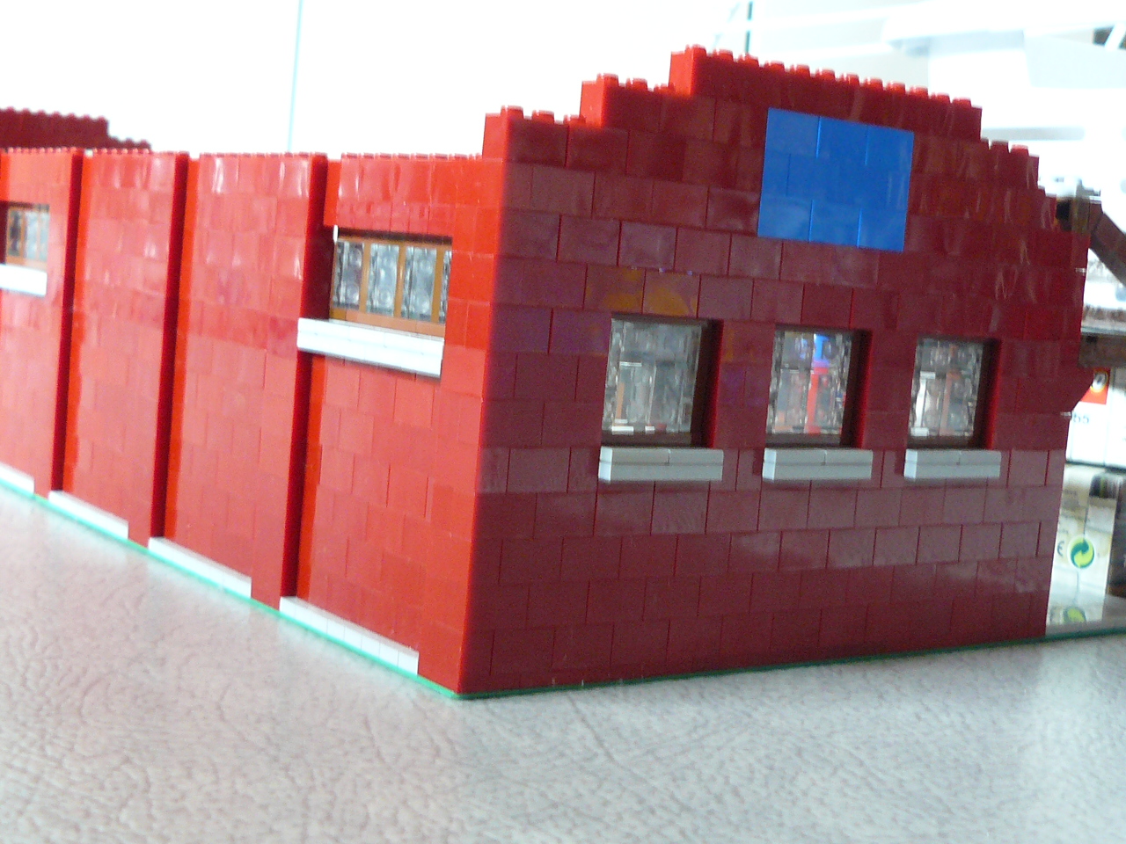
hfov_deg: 35.5
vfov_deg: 27.0
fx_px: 1757
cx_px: 563
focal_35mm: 54
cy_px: 422
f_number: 2.8
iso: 200
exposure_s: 1/8
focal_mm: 6
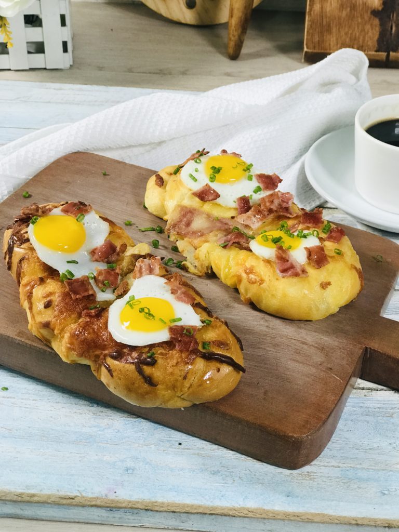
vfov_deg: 33.8
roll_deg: -1.2
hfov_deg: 25.7
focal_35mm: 57
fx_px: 876
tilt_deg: -35.5
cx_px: 200
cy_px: 266
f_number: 2.8
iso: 40
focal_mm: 6.6
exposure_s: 1/60
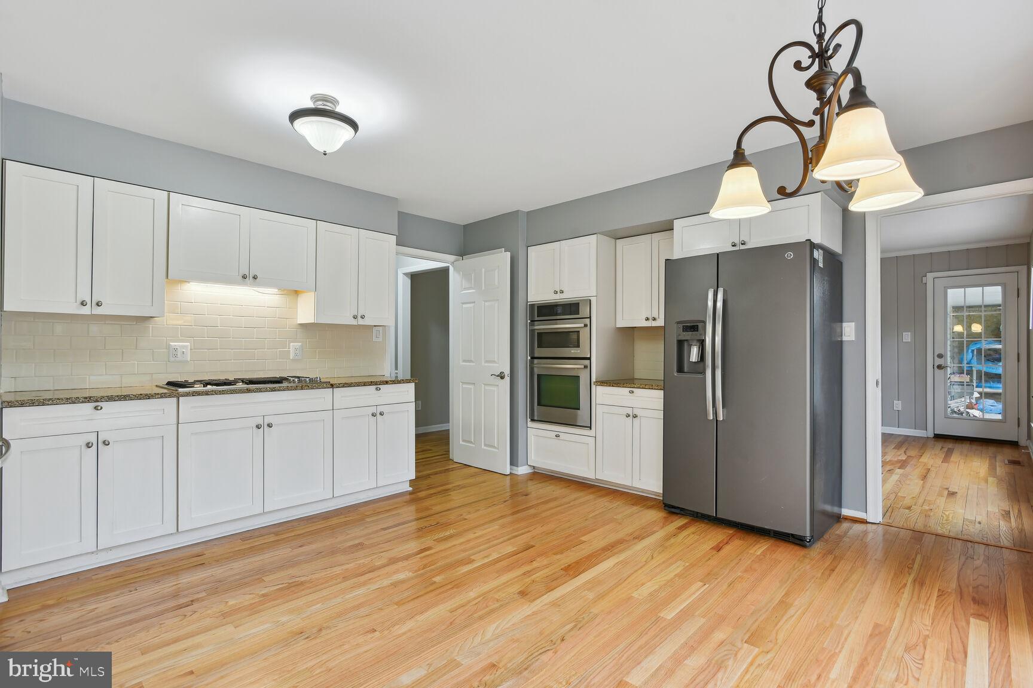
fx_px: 488
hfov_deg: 93.3
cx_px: 516
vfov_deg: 70.4
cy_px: 344
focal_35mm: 17
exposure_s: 1/15
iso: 200
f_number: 8
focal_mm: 17
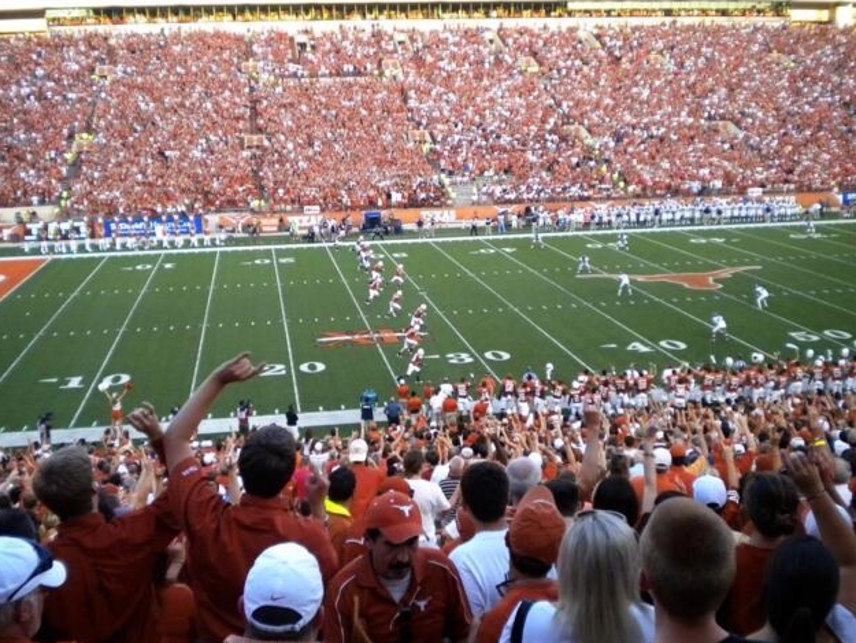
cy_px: 317
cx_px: 419
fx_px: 1039
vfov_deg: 34.4
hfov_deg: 44.8
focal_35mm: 42
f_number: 3.5
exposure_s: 1/458
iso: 399
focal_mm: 7.4
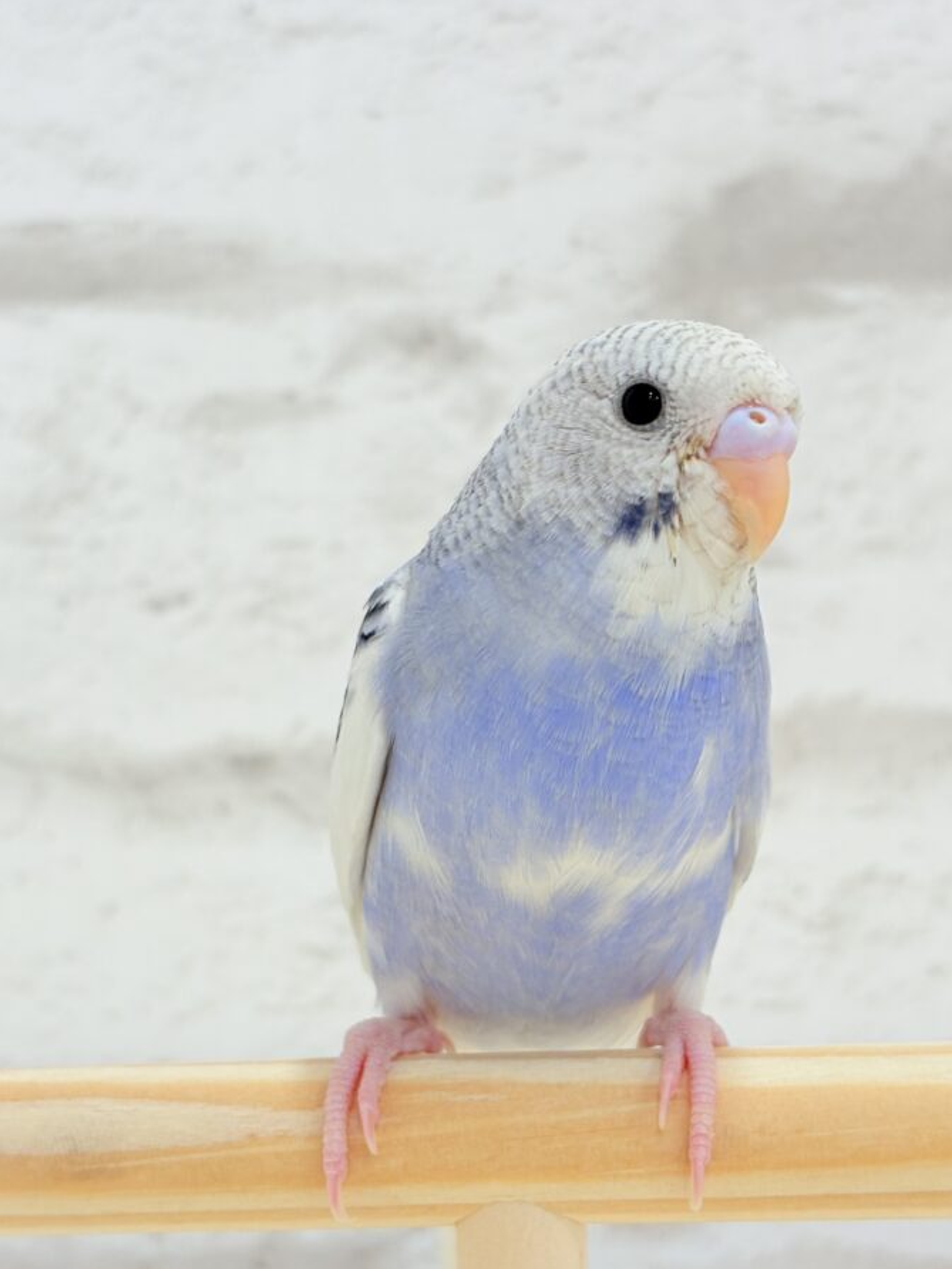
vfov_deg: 27.8
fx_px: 2565
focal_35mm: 70
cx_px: 488
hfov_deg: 21.0
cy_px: 638
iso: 32
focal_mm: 5.96
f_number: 1.6
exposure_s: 1/50
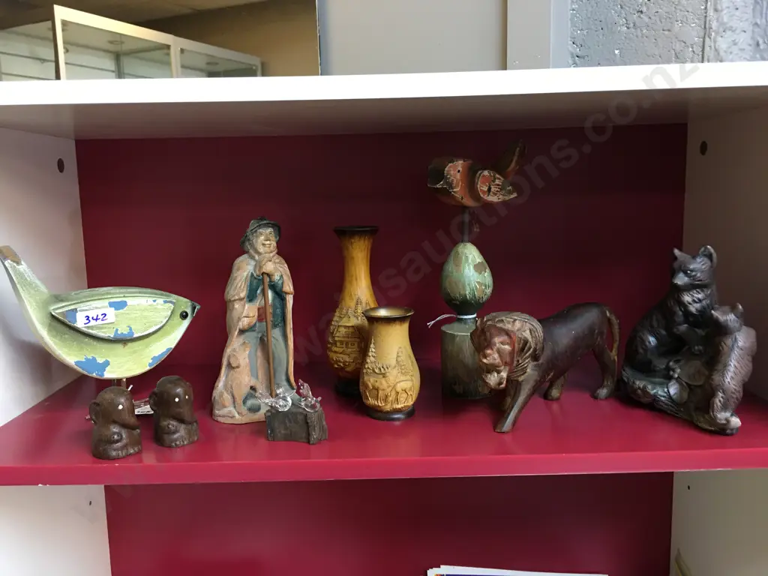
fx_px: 643
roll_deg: +0.8
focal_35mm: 29
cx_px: 384
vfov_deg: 48.2
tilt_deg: -6.2
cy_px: 288
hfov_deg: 61.7
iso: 100
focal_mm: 4.15
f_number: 2.2
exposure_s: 1/17
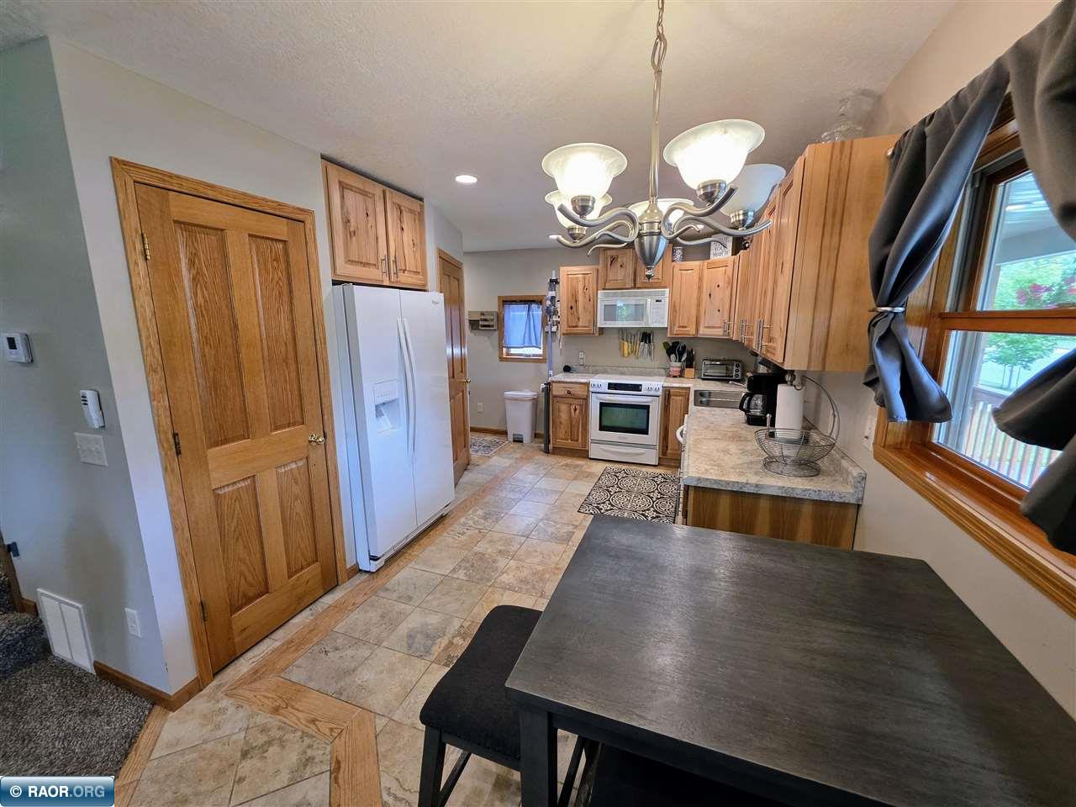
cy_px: 404
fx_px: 404
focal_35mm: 13
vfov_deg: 89.9
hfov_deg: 106.2
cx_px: 538
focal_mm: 2.2
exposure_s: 1/120
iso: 200
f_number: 1.9
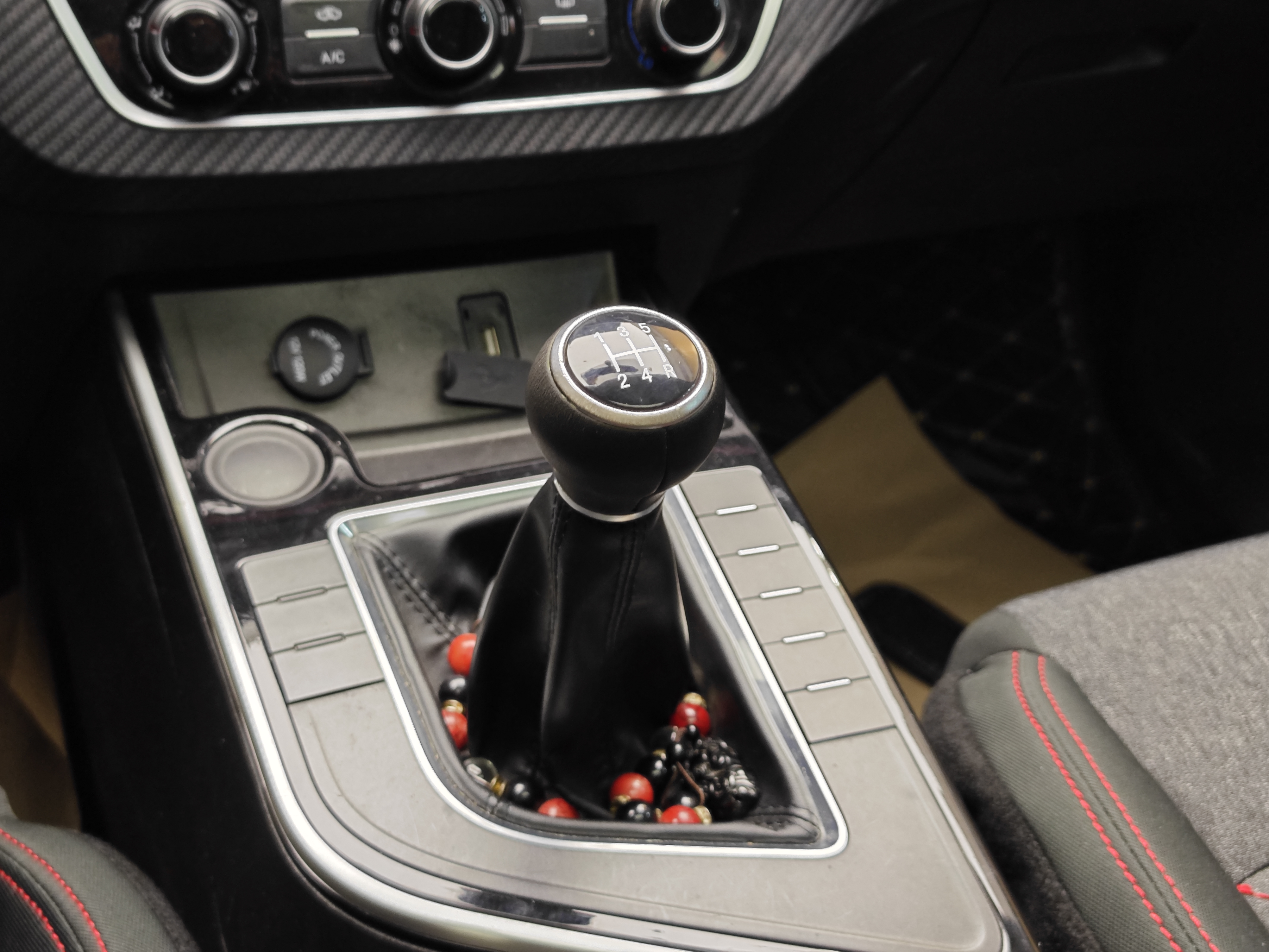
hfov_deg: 40.4
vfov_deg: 30.9
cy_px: 468
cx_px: 636
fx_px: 1723
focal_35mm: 47
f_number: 1.9
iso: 250
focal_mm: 8.7
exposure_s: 1/25
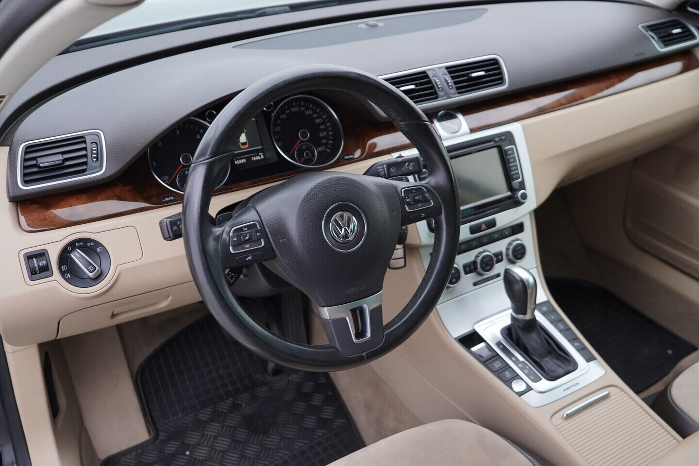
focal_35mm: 36
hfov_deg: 53.1
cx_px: 350
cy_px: 233
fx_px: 699
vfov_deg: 36.9
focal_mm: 24
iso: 160
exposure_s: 1/40
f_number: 2.8
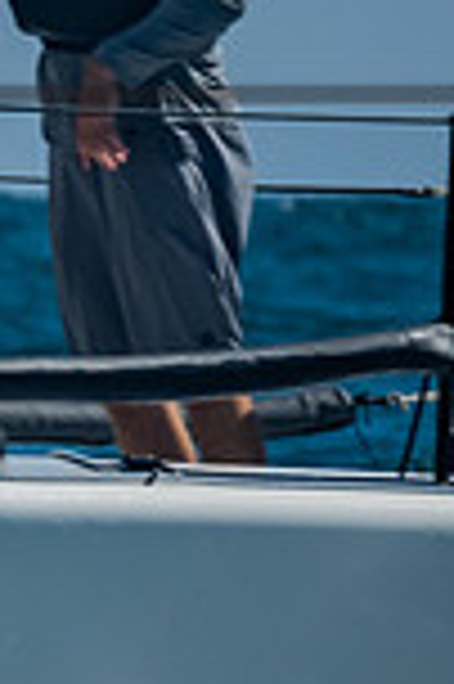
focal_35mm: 1224
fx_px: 23205
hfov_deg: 1.1
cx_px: -1750
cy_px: 54
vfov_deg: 1.7
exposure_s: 1/1000
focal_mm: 165
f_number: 6.3
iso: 160
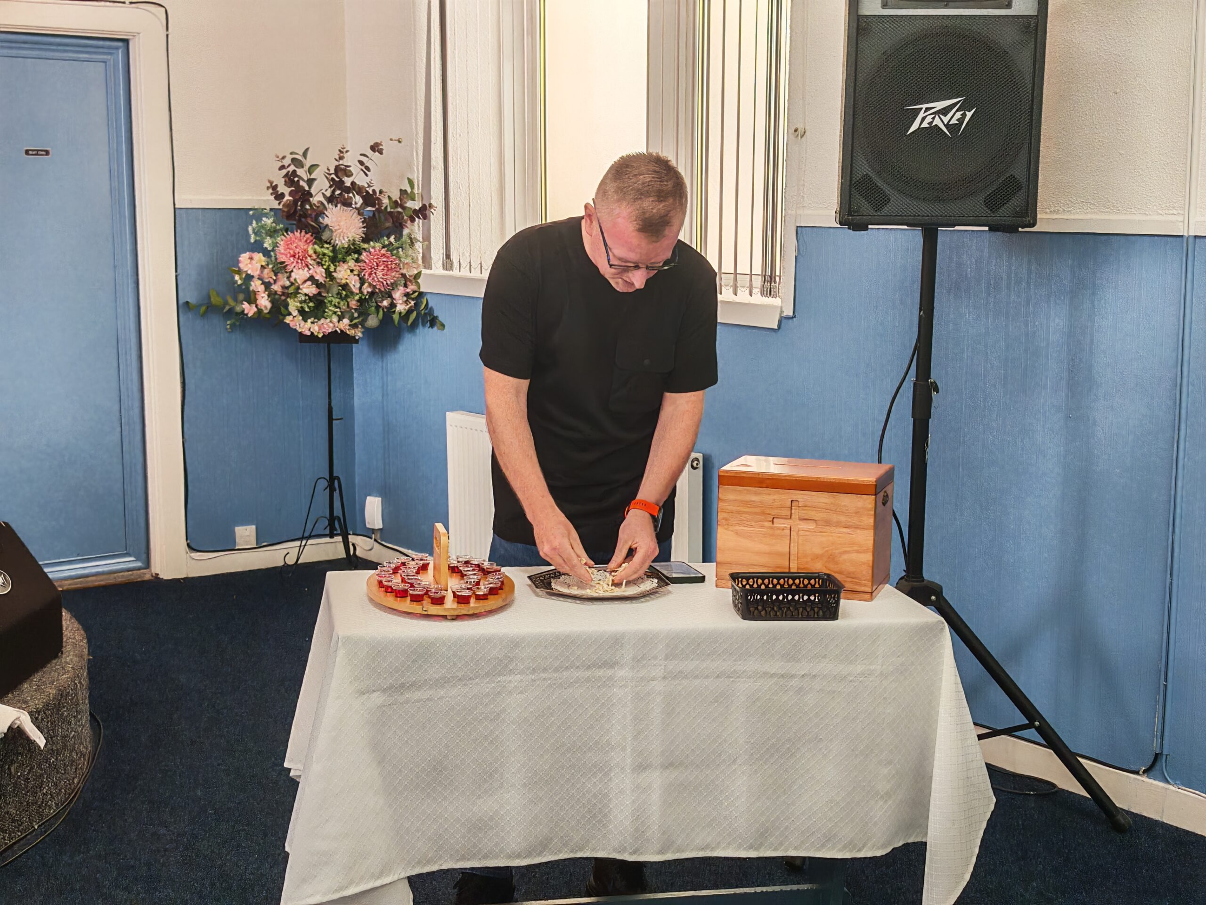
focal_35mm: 48
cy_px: 452
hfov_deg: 39.7
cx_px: 603
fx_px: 1672
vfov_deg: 30.3
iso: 200
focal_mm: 6.83
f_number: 2
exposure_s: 1/100
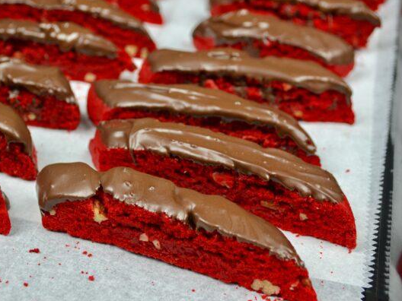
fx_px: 685
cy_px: 150
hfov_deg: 32.7
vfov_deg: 24.8
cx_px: 205
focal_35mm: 59
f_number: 5
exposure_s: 1/80
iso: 400
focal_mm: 36
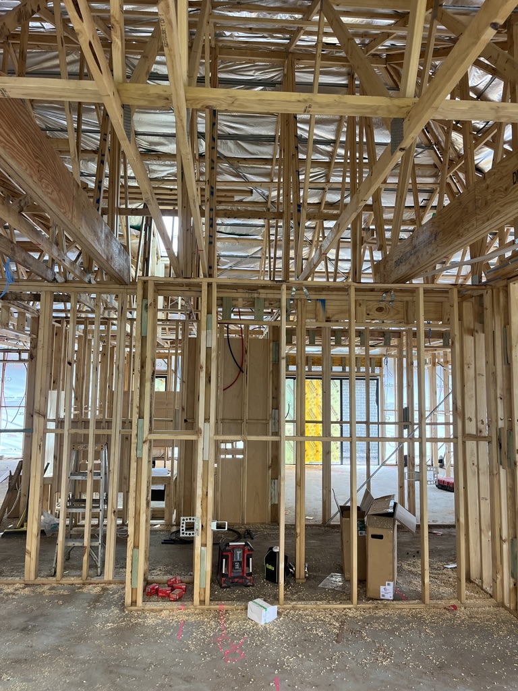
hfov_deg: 53.1
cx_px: 259
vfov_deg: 67.3
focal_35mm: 26
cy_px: 346
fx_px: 519
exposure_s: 1/121
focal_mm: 5.1
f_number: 1.6
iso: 100
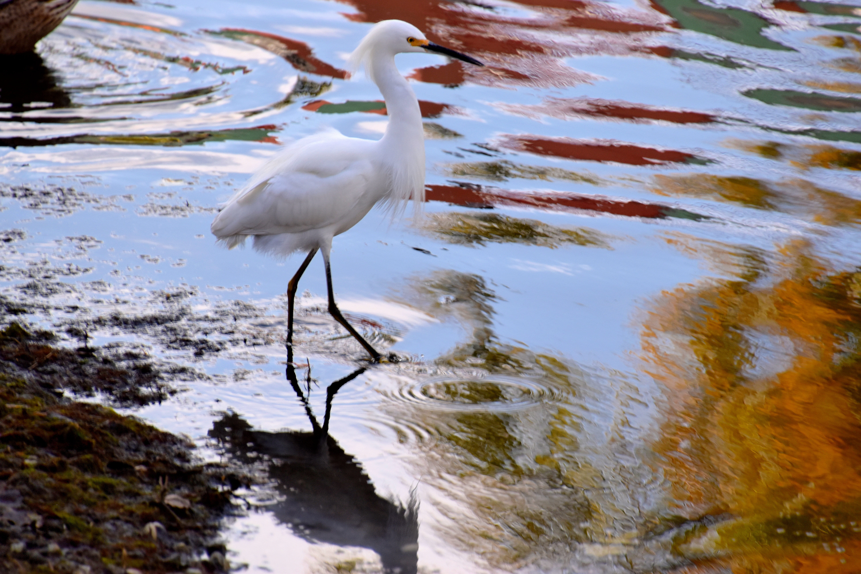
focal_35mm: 450
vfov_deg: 3.1
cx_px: 430
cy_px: 287
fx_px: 10762
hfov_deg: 4.6
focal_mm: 300
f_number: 9
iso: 400
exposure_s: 1/160
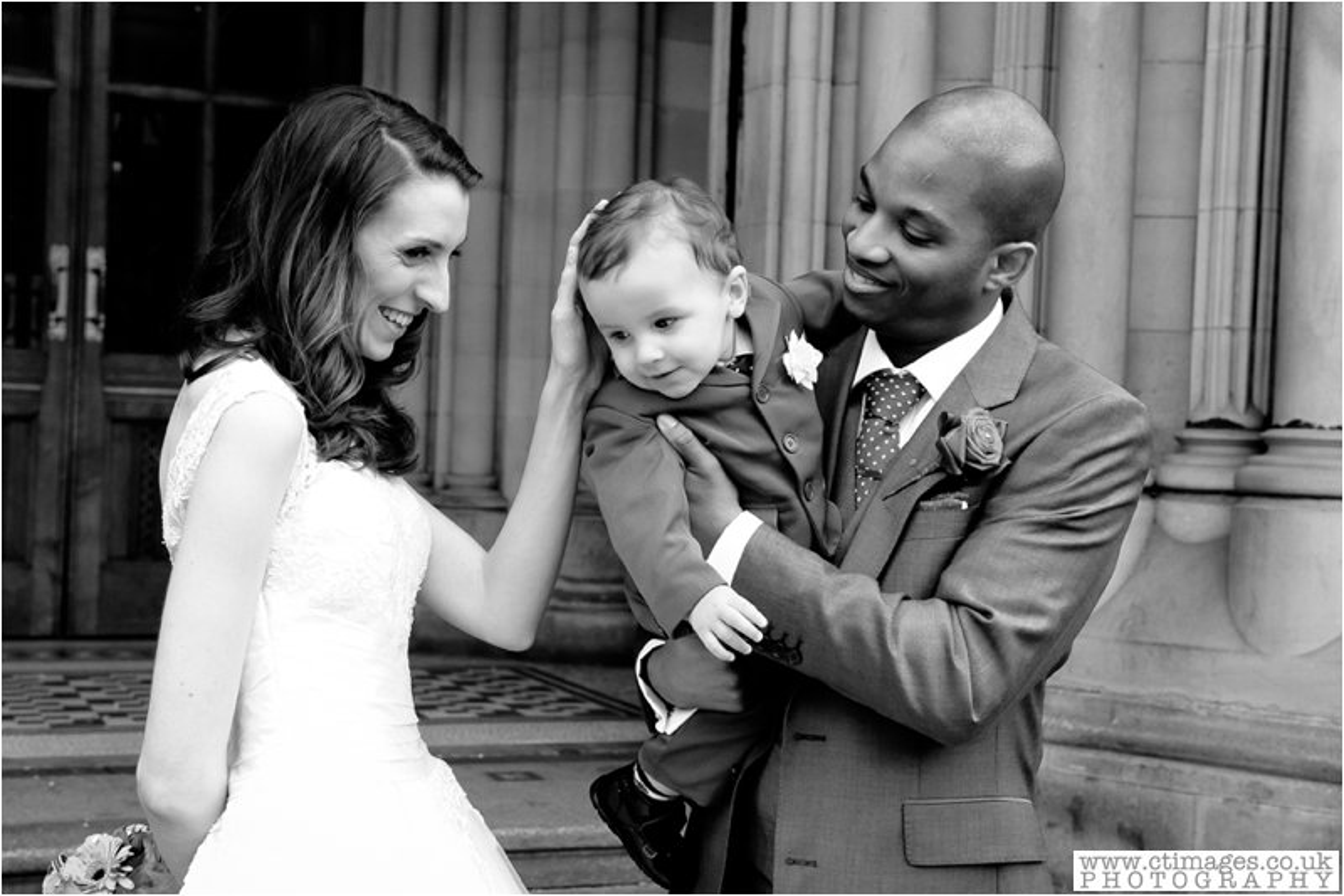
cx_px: 672
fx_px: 2165
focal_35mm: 58
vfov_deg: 23.4
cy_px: 448
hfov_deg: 34.5
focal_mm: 58
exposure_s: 1/500
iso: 2500
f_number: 6.3
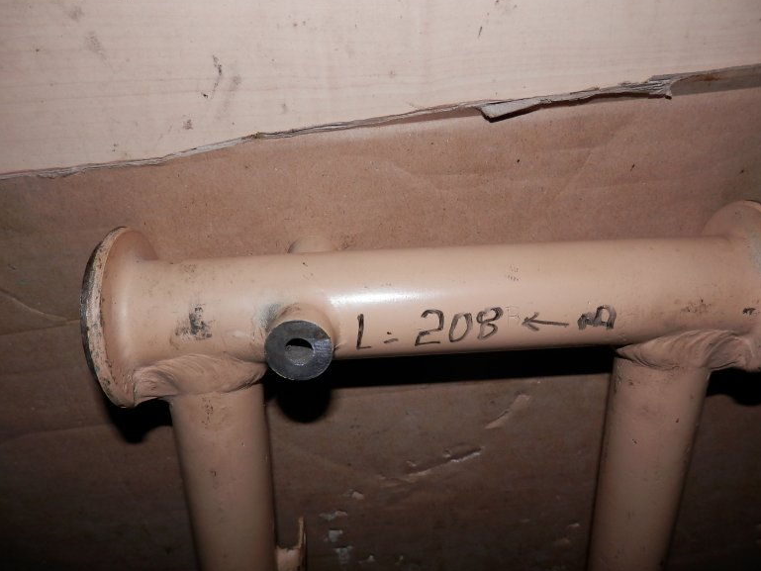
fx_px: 572
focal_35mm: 26
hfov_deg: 67.3
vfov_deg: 53.1
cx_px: 395
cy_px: 284
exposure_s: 1/30
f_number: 8.7
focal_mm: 4.5
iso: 100
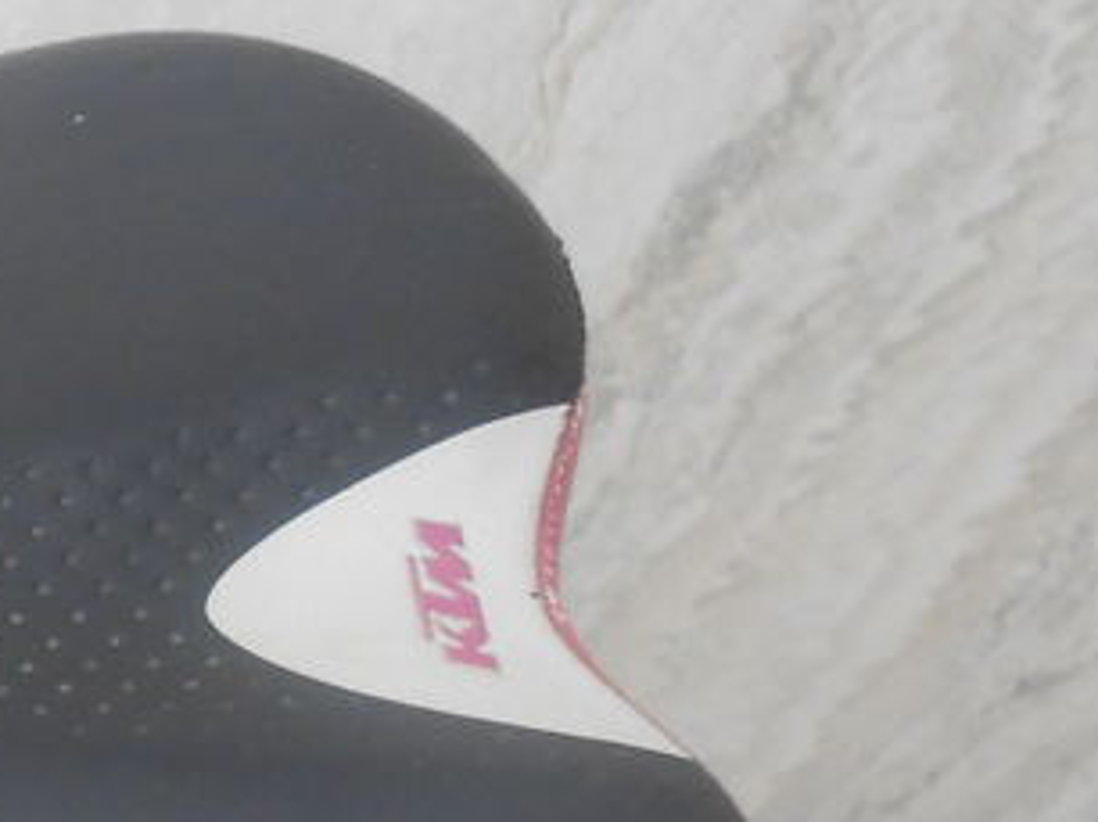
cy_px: 711
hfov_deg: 19.6
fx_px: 2694
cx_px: -614
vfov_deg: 17.1
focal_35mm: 85
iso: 200
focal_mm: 4.6
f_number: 3.2
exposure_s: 1/125
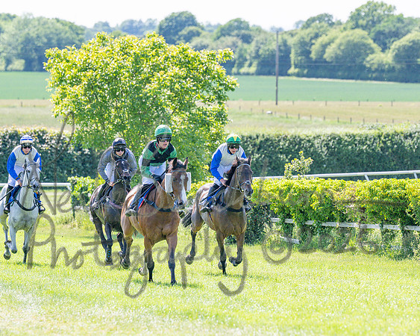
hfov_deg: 6.7
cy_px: 168
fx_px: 3570
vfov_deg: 5.4
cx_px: 178
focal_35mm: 287
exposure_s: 1/2000
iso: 200
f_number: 4
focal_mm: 170
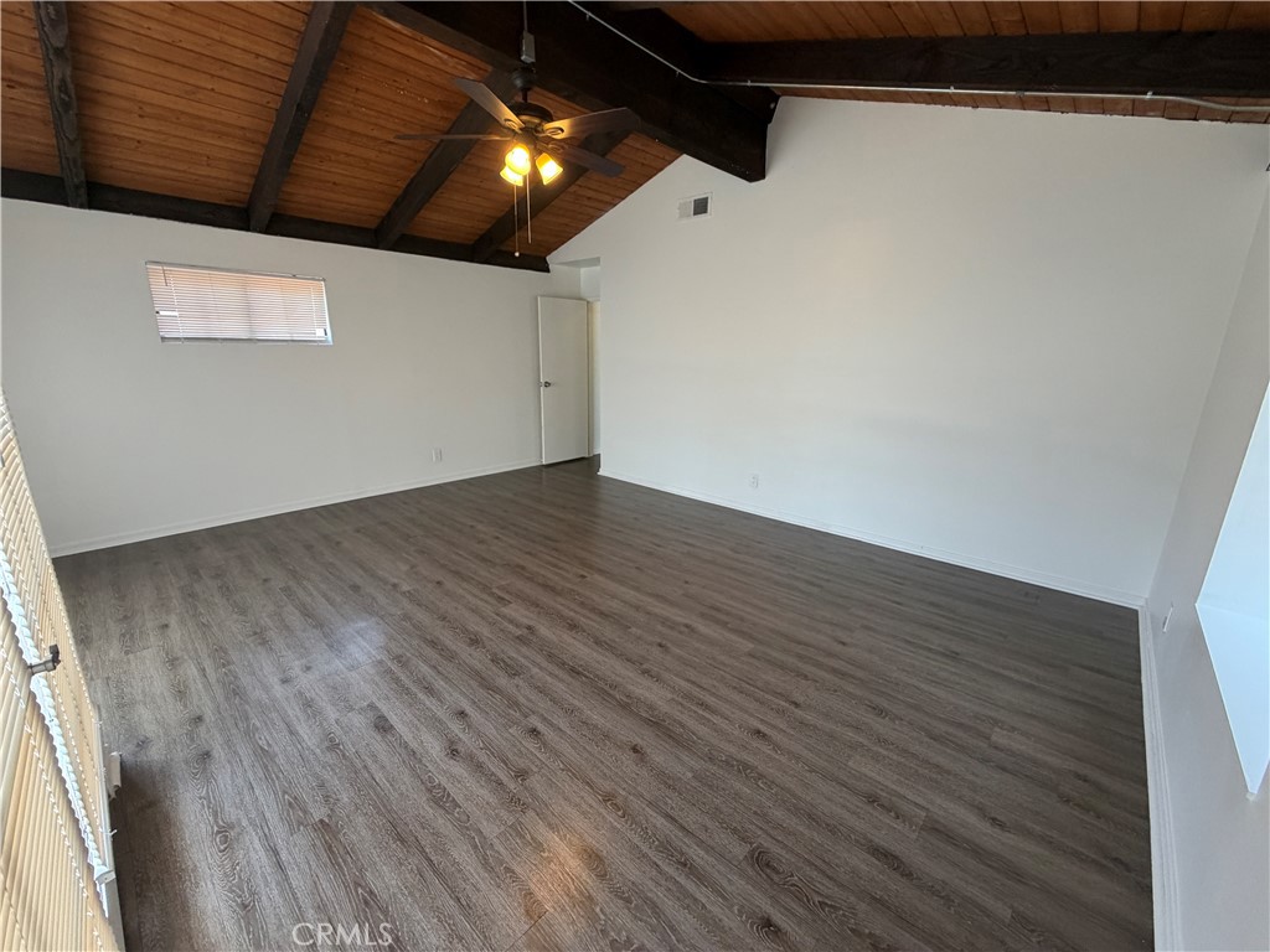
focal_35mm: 14
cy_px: 476
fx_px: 514
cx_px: 635
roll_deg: +0.0
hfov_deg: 102.1
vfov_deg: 85.7
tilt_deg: -15.0
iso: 250
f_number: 2.2
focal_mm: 2.22
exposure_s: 1/120
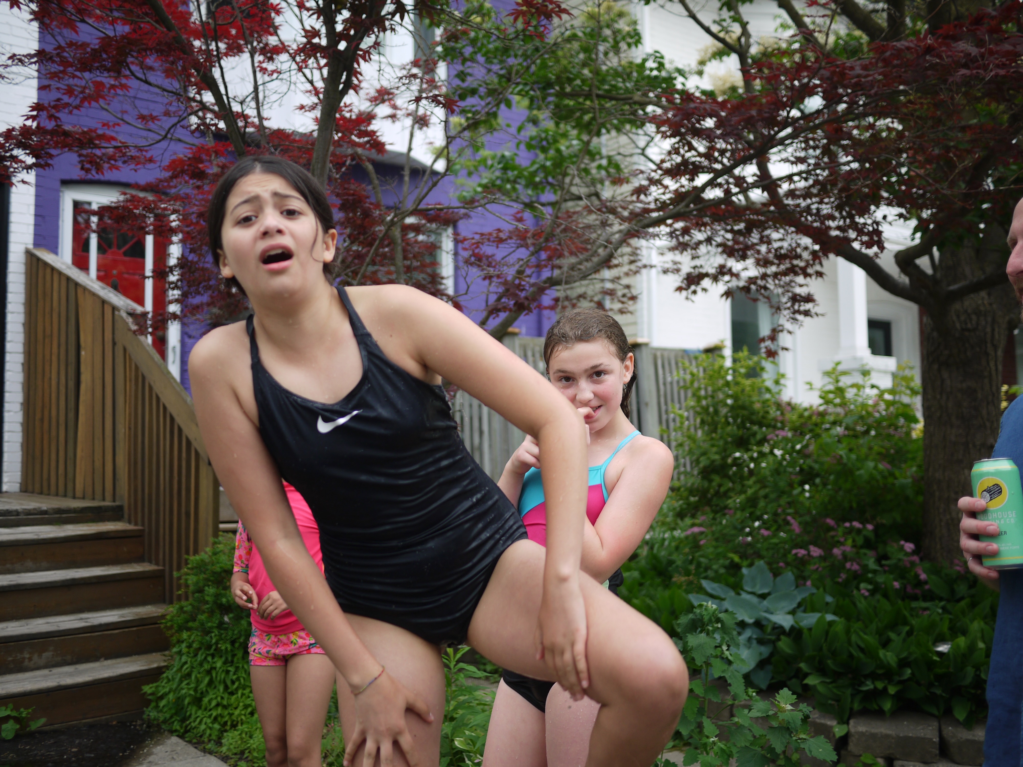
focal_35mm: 40
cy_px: 384
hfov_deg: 46.8
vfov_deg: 36.0
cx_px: 512
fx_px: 1182
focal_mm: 20
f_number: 1.7
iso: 100
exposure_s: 1/640
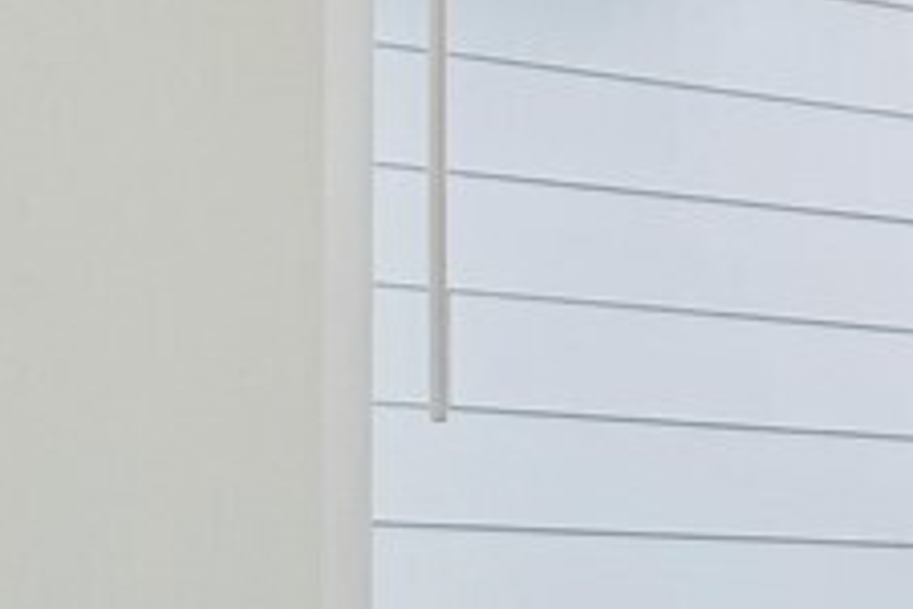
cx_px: 2741
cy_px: 737
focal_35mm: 113
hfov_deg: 11.2
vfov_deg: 11.9
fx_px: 2866
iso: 400
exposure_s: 1/30
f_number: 9
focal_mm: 10
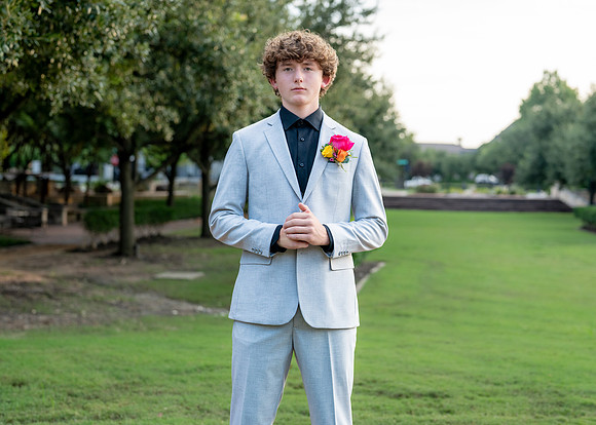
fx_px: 1060
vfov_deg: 22.7
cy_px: 173
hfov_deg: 31.4
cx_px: 322
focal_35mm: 63
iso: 250
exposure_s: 1/500
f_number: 2.5
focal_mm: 50
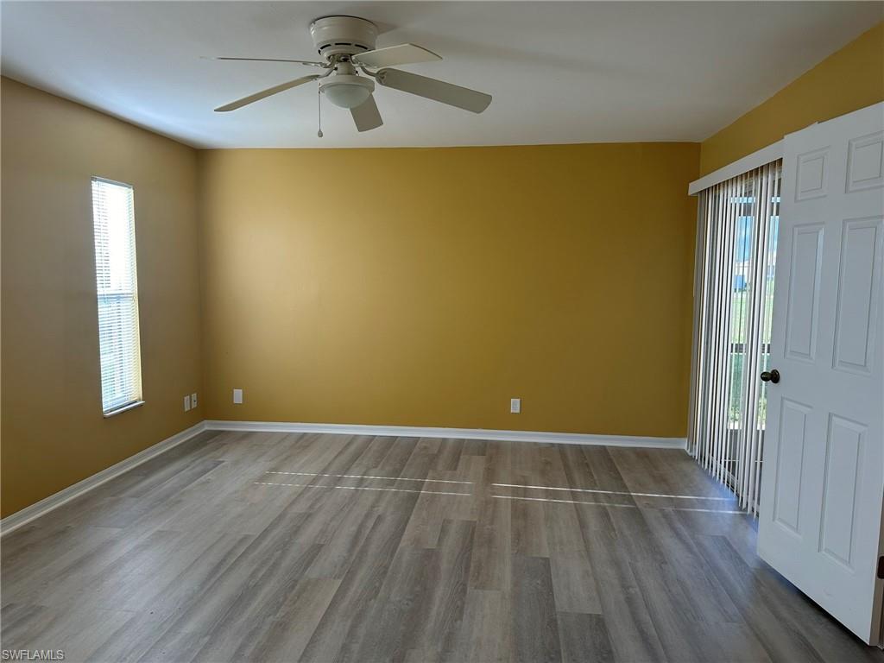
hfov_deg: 71.6
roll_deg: -0.4
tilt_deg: -7.0
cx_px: 442
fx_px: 613
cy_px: 332
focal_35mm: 24
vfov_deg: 56.8
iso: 100
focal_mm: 6.86
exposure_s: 1/138
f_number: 1.78
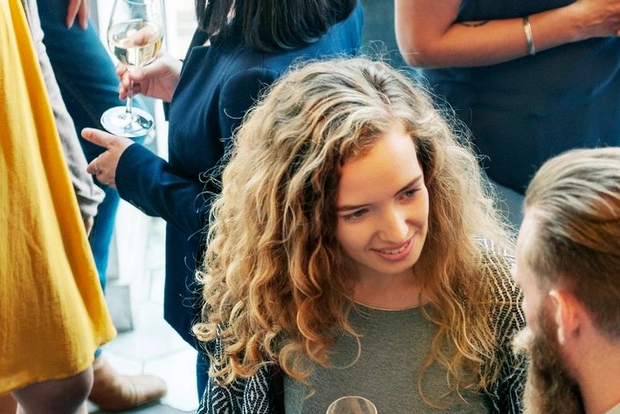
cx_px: 683
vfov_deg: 6.6
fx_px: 3601
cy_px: 352
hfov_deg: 9.7
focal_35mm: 209
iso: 200
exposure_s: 1/80
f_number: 2.8
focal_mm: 70
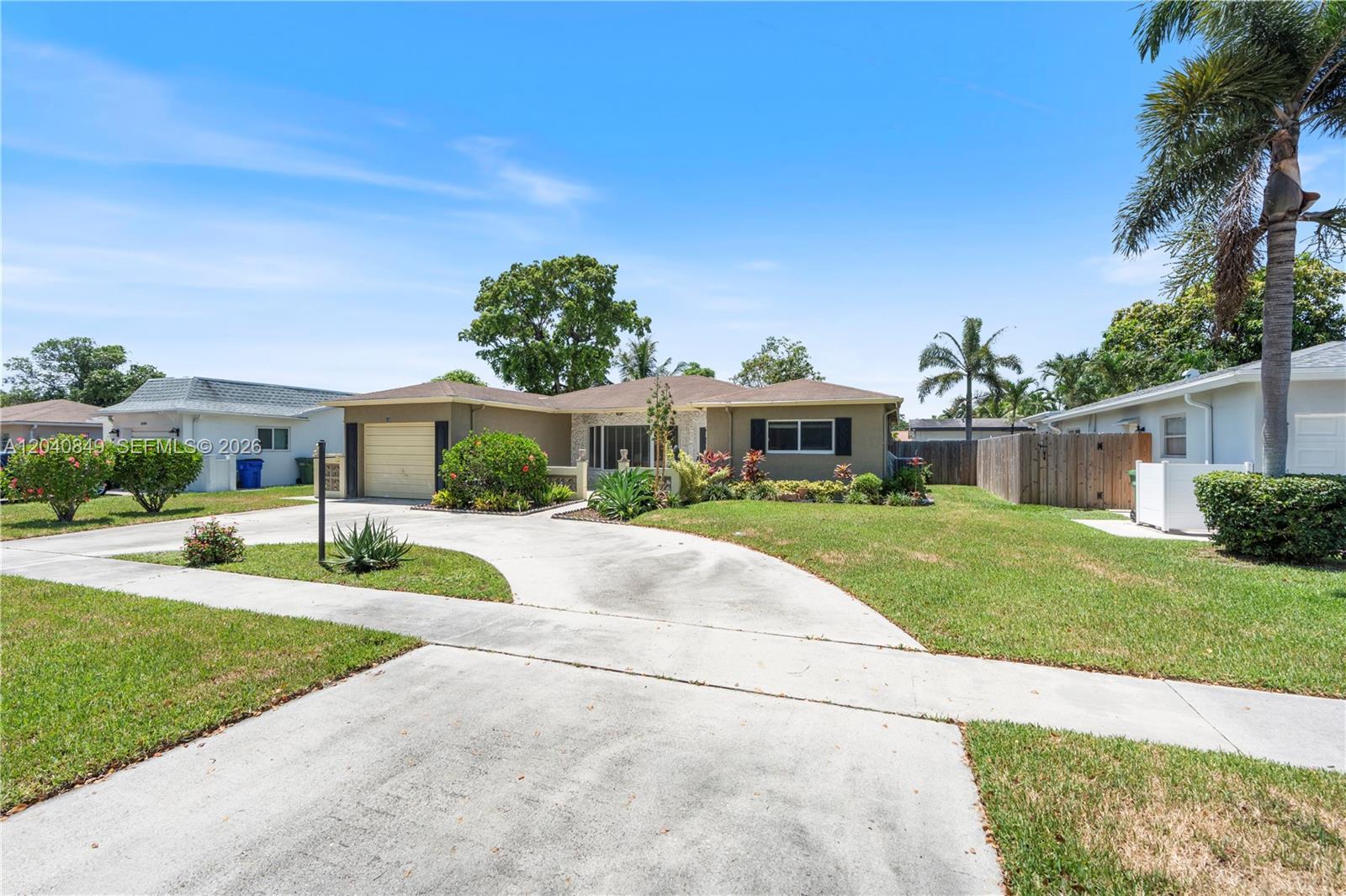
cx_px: 673
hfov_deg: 96.7
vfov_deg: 73.7
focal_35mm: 16
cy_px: 448
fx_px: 598
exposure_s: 1/640
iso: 800
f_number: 9
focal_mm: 16
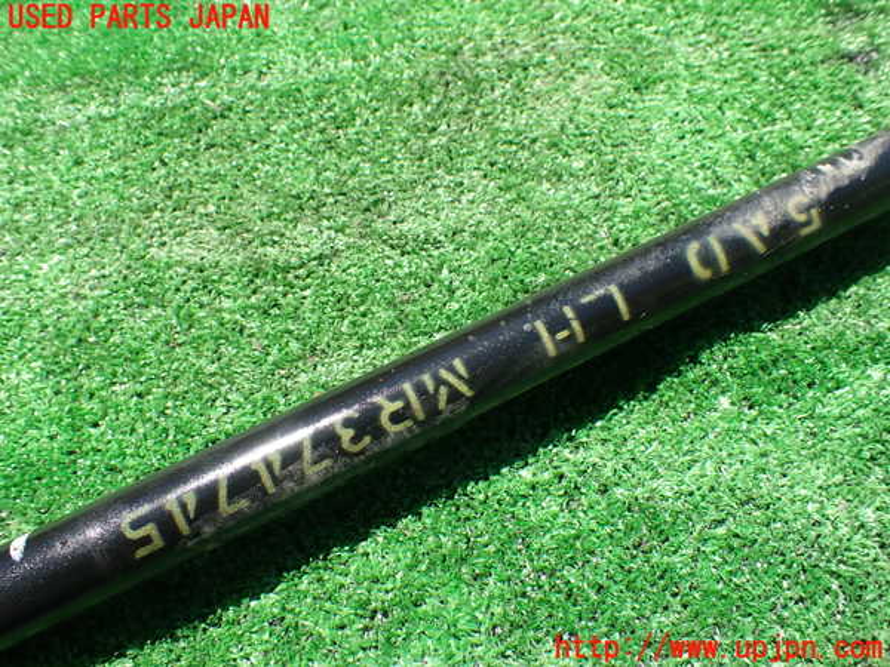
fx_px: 771
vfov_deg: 46.8
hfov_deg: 60.0
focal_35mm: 30
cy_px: 334
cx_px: 445
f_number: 3.2
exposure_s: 1/640
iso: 100
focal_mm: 5.4
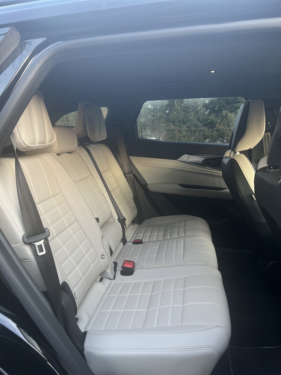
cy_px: 188
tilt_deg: -11.1
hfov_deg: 53.1
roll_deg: +2.7
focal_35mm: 26
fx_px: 281
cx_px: 140
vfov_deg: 67.3
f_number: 1.5
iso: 160
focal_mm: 5.7
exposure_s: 1/60
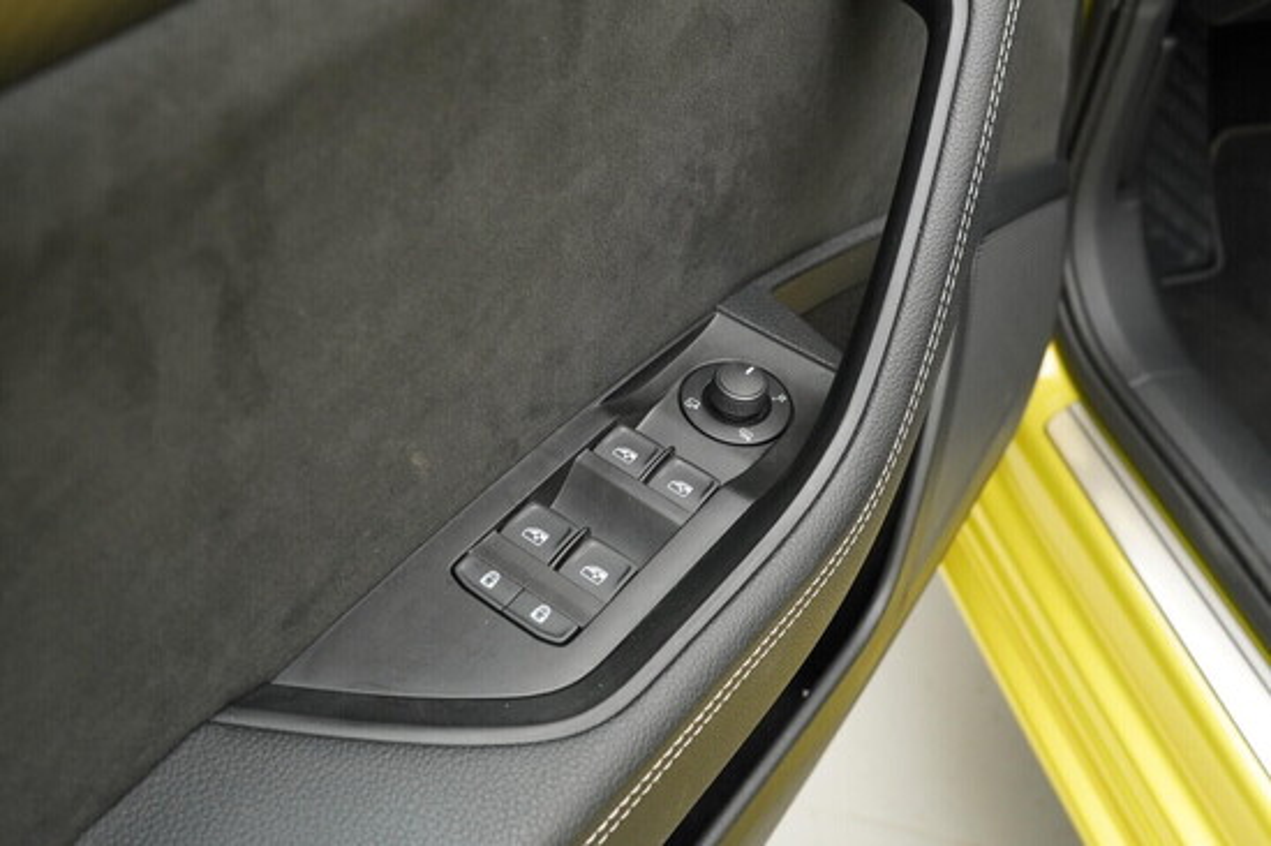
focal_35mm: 36
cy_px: 423
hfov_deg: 53.2
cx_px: 636
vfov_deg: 36.8
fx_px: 1270
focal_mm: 24
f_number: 5.6
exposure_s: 1/50
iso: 1000
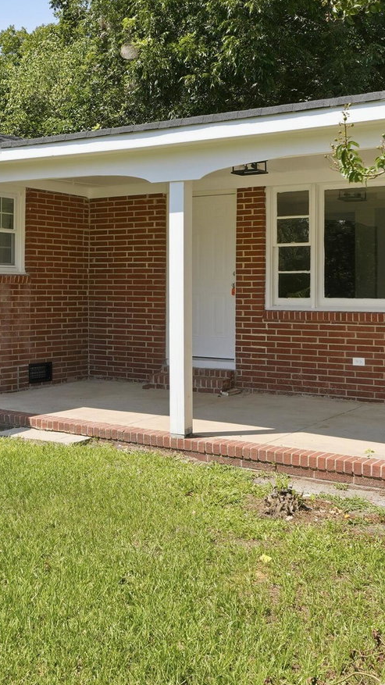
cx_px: 95
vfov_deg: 46.4
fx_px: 796
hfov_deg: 26.8
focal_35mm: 44
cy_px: 298
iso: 400
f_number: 8
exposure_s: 1/400
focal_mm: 20.4
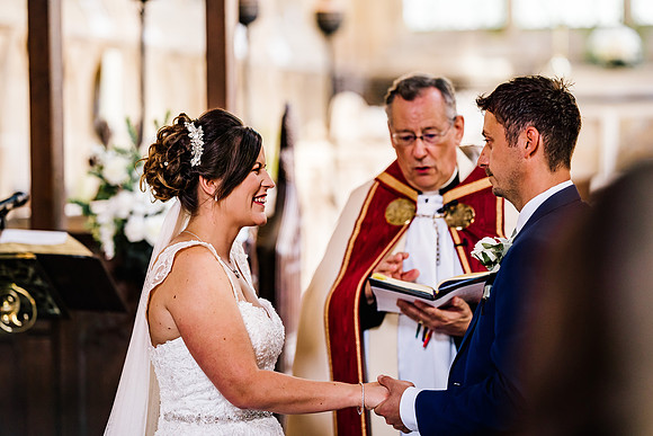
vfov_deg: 10.2
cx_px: 326
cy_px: 218
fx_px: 2449
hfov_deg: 15.2
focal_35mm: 135
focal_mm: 135
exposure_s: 1/160
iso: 1000
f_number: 2.2
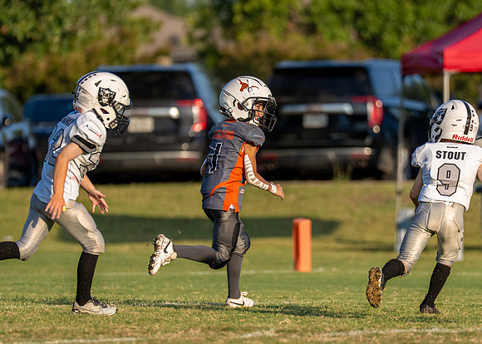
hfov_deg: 5.1
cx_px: 267
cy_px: 168
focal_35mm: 392
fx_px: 5369
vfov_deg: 3.7
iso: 320
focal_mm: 200
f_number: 2.8
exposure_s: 1/5000
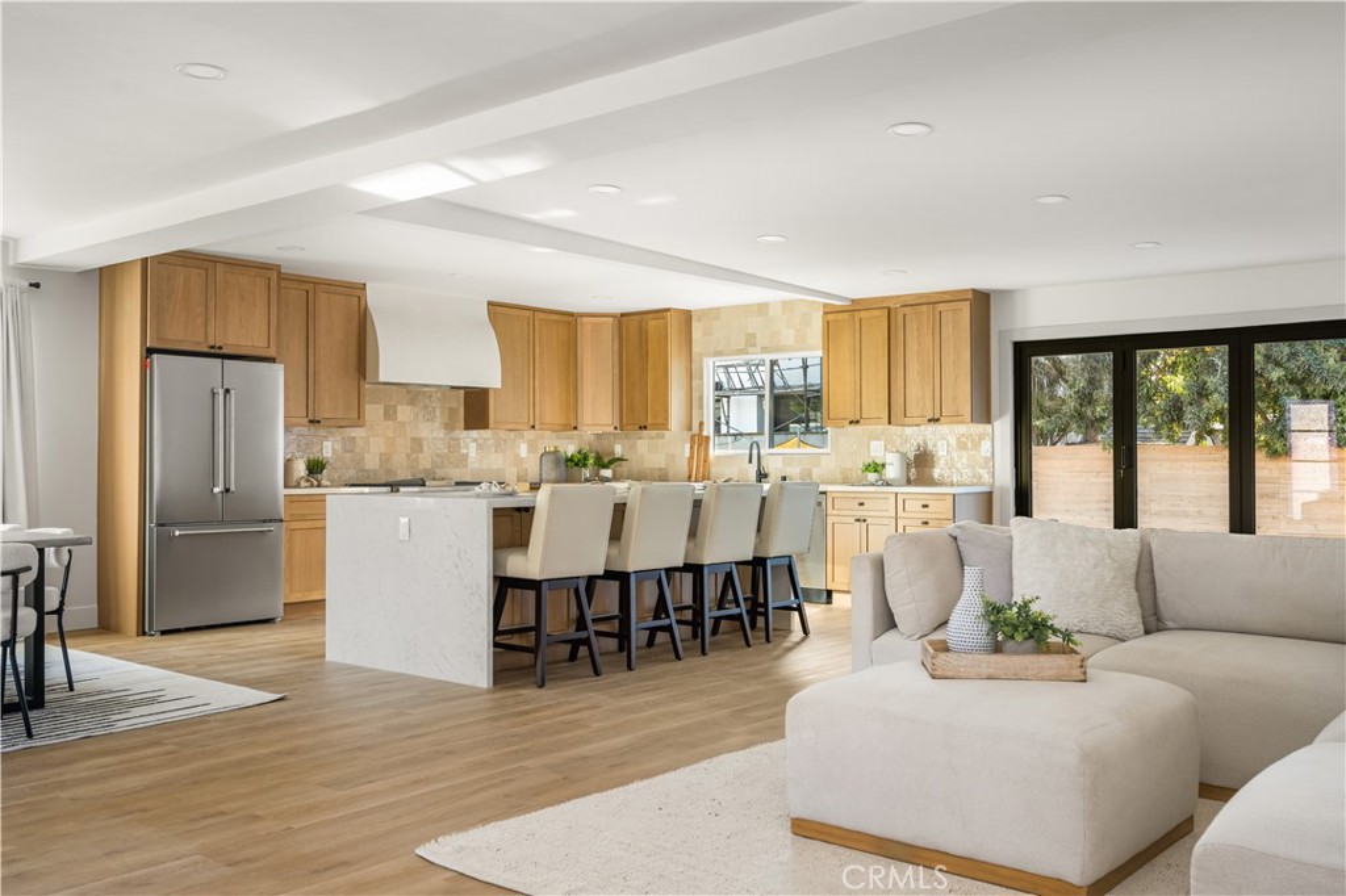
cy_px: 448
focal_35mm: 30
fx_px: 1121
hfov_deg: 61.9
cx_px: 673
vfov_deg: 43.6
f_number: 6.3
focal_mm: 30
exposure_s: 1/6
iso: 80
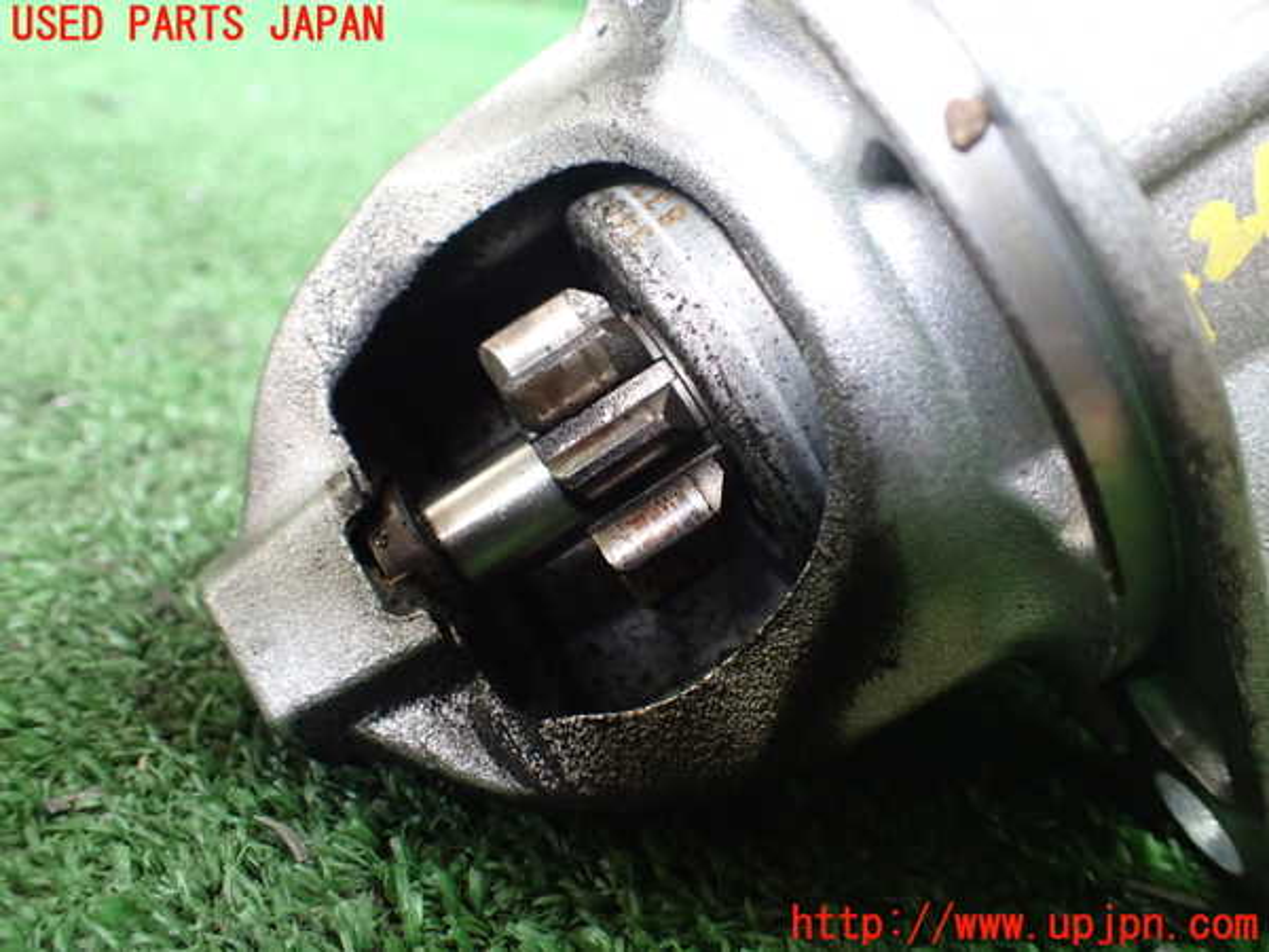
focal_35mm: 30
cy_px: 476
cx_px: 634
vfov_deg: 46.8
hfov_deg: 60.0
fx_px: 1100
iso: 1000
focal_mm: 5.4
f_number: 2.3
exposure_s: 1/30
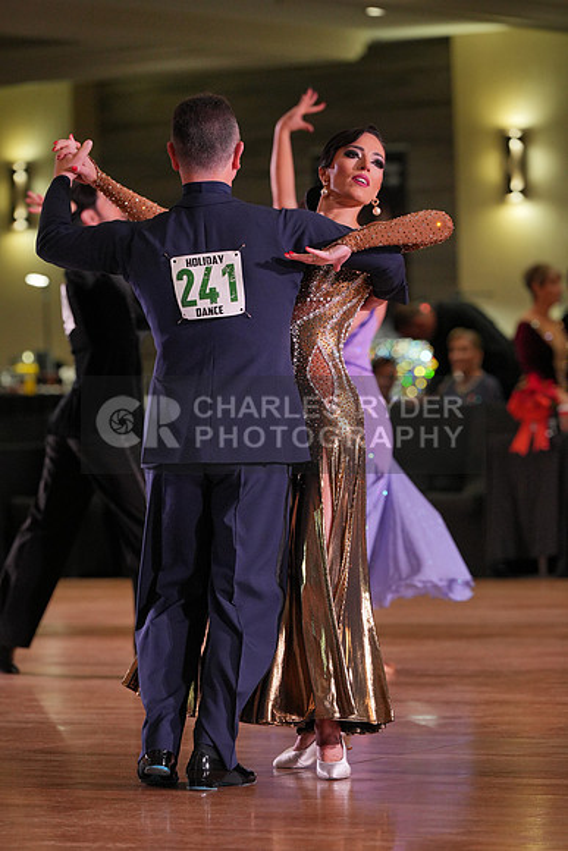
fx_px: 3902
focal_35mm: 165
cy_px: 426
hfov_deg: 8.3
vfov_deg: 12.4
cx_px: 284
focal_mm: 165
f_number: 4
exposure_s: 1/500
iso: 2000
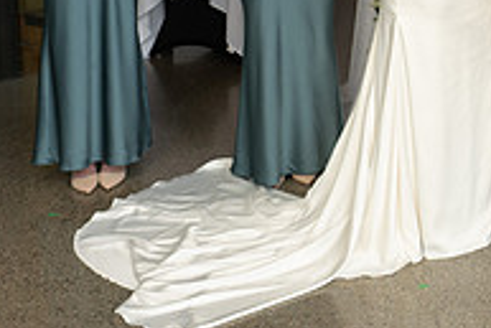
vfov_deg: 17.2
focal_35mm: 72
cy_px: -154
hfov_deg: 25.9
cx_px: 542
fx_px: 983
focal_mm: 24
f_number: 4
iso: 200
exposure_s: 1/125
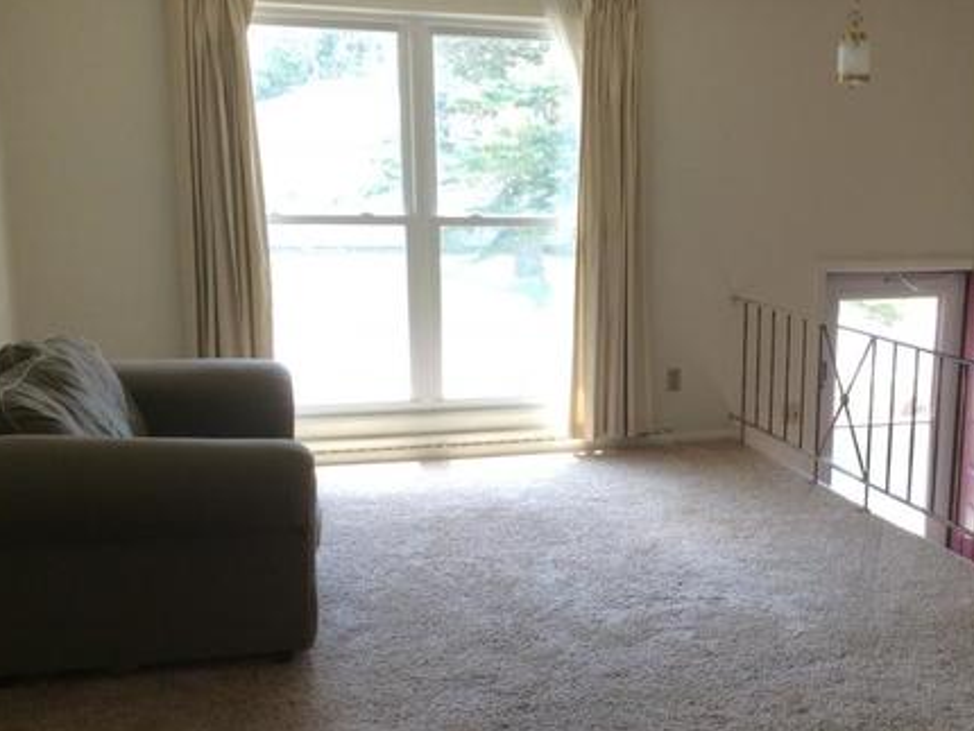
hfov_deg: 38.4
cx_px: 663
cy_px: 448
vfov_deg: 29.6
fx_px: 1379
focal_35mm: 49
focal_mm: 3.3
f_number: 2.4
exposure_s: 1/40
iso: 40
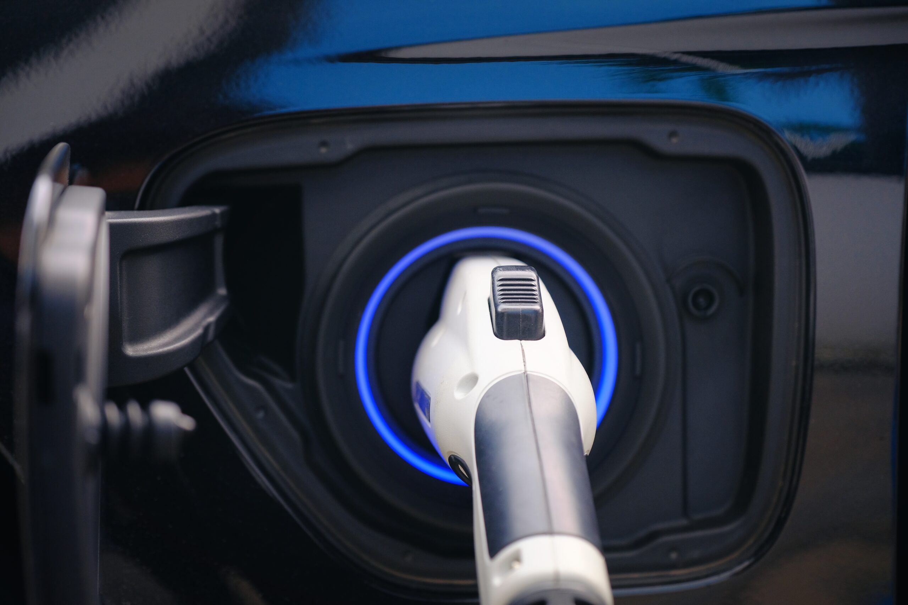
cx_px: 454
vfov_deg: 16.5
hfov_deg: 24.5
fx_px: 2093
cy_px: 302
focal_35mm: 83
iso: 400
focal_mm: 55
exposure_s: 1/320
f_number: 2.8
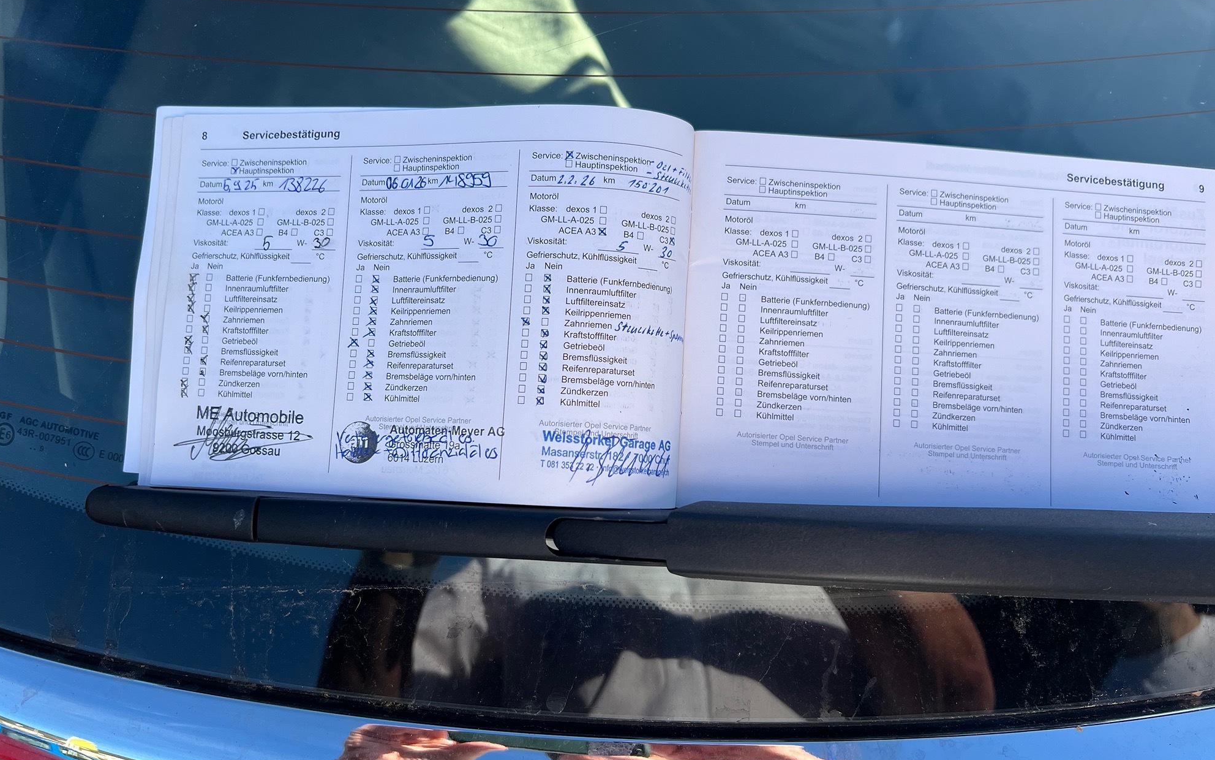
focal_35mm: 28
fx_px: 927
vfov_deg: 44.5
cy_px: 337
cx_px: 613
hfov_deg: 66.5
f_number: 1.5
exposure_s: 1/1395
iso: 50
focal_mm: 5.7
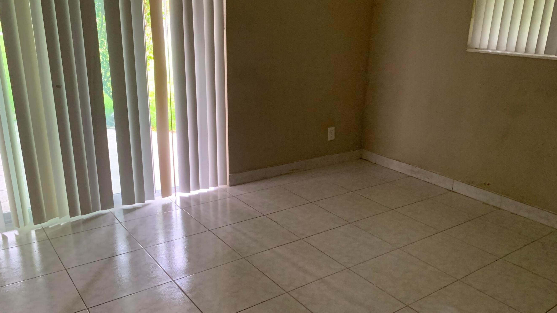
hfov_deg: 62.5
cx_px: 301
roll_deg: -2.2
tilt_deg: -18.9
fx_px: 458
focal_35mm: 31
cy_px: 171
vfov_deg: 37.7
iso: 400
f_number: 1.8
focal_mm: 4.25
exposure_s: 1/50
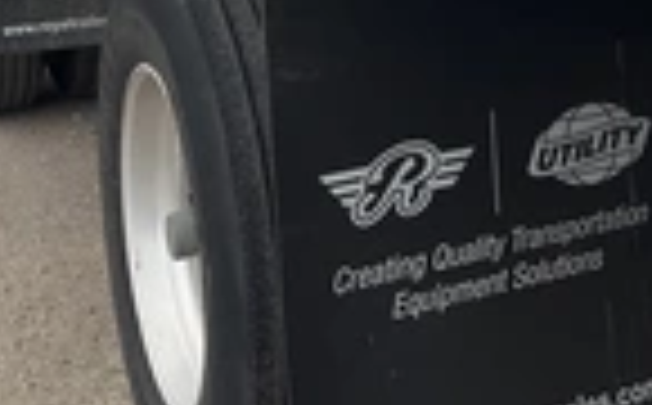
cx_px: 607
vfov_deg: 14.3
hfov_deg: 23.6
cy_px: -198
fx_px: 1507
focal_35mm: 85
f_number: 1.8
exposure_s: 1/770
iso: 25
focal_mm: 3
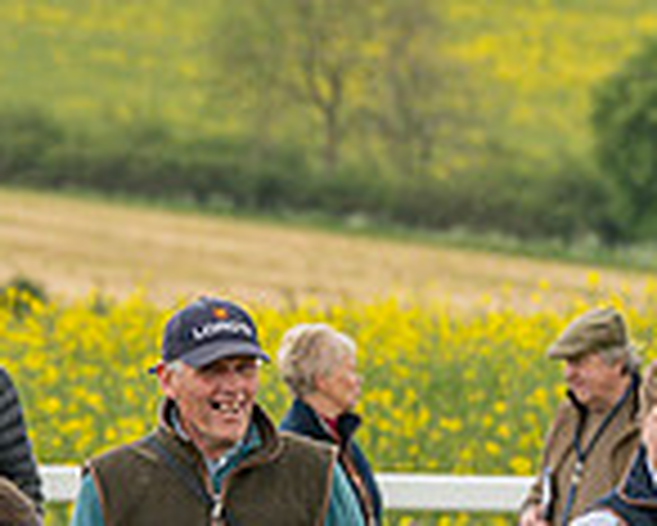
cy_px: 891
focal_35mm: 769
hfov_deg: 2.5
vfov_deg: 2.0
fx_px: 14963
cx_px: -101
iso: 400
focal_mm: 150
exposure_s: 1/1100
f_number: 5
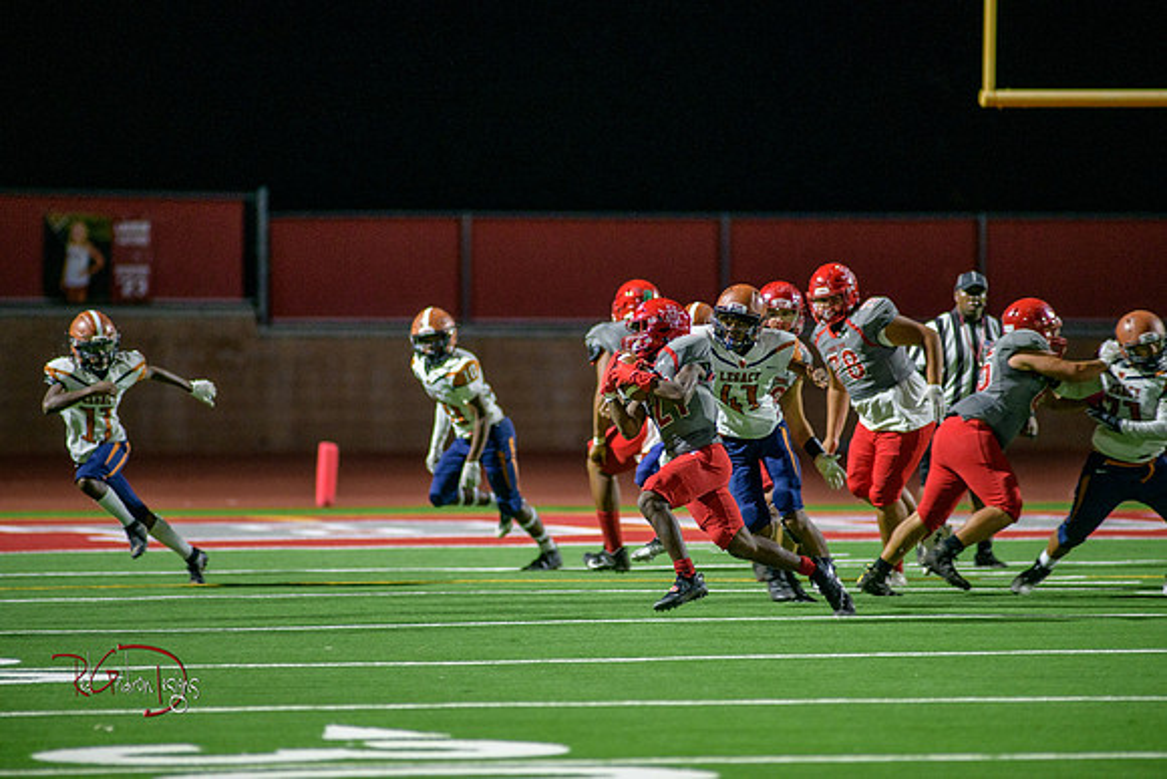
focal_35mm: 300
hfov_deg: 6.9
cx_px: 584
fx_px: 9727
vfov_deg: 4.6
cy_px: 390
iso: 2000
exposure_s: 1/500
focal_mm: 300
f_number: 2.8
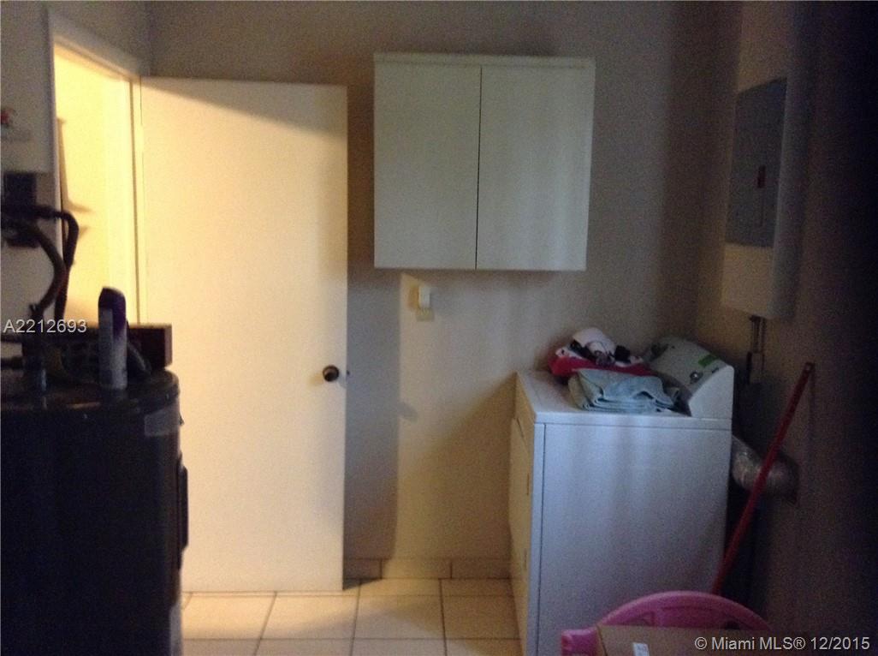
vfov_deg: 42.8
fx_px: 836
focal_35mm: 33
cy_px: 328
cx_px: 439
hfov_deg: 55.4
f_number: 2.4
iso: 400
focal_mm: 3.3
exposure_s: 1/17
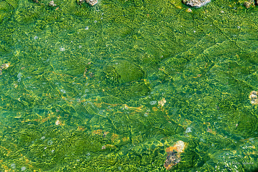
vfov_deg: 19.5
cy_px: 86
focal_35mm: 70
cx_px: 129
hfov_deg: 28.8
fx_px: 502
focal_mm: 70
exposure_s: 1/400
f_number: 6.3
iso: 100
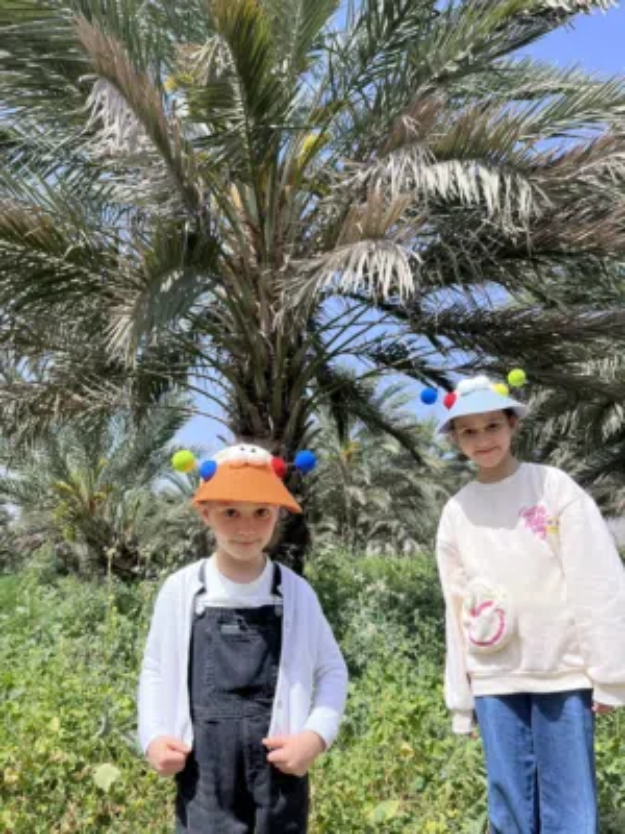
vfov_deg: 67.3
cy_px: 417
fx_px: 626
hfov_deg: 53.1
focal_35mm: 26
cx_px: 312
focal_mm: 5.1
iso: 50
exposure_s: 1/1992
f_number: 1.6
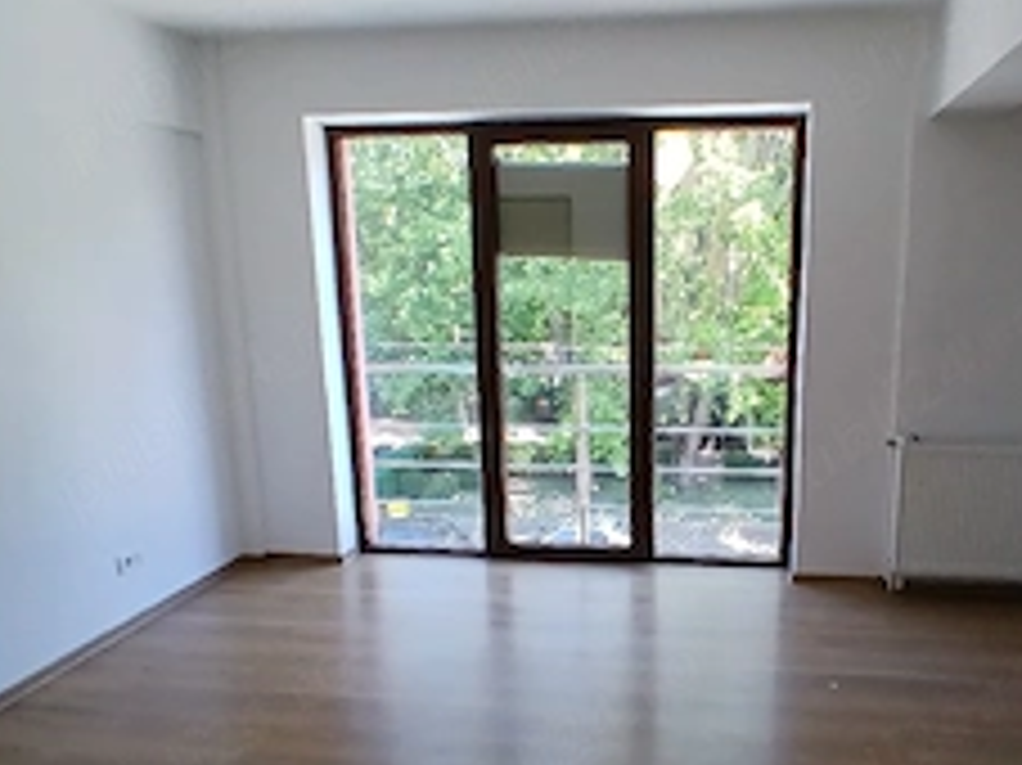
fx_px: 885
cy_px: 459
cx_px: 644
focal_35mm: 30
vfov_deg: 46.5
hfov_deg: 59.2
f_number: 2.2
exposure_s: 1/50
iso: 80
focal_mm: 1.4
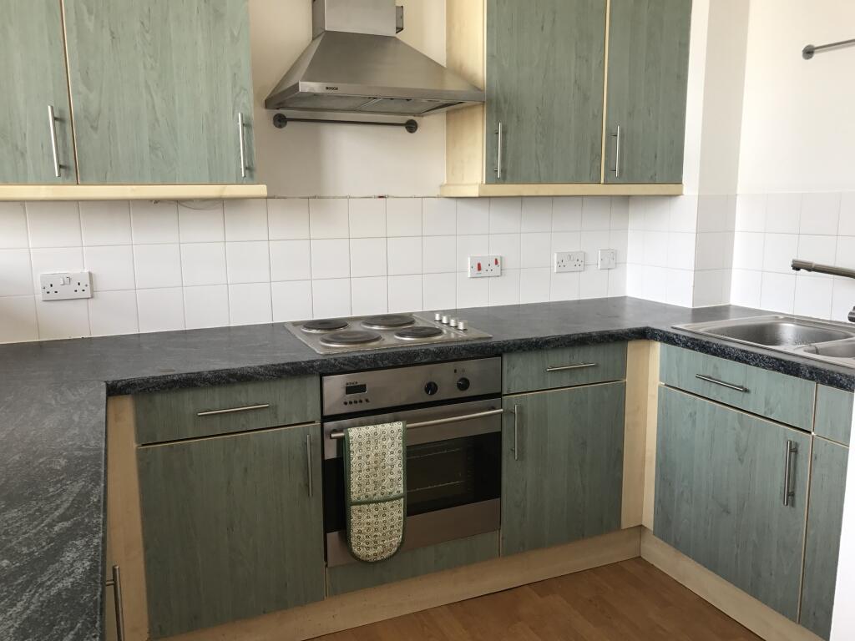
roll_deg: +0.2
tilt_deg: -10.0
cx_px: 428
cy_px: 320
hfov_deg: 63.4
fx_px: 692
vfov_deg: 49.7
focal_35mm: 28
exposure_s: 1/50
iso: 32
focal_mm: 3.99
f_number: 1.8
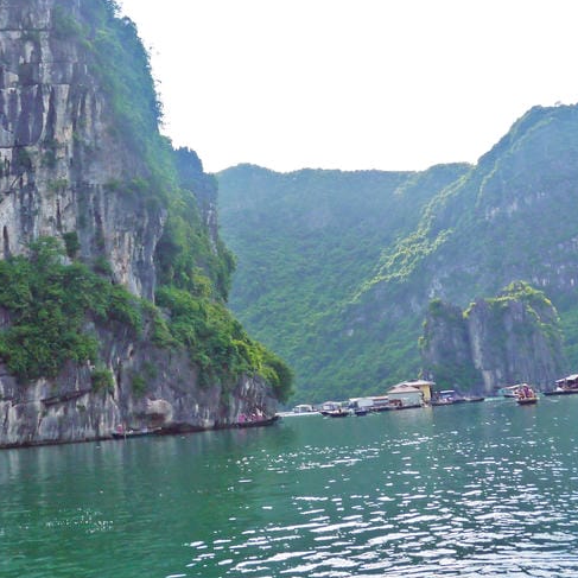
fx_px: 1152
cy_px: 153
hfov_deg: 28.1
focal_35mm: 61
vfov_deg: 27.8
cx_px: 218
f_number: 6.3
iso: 160
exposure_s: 1/400
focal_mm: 14
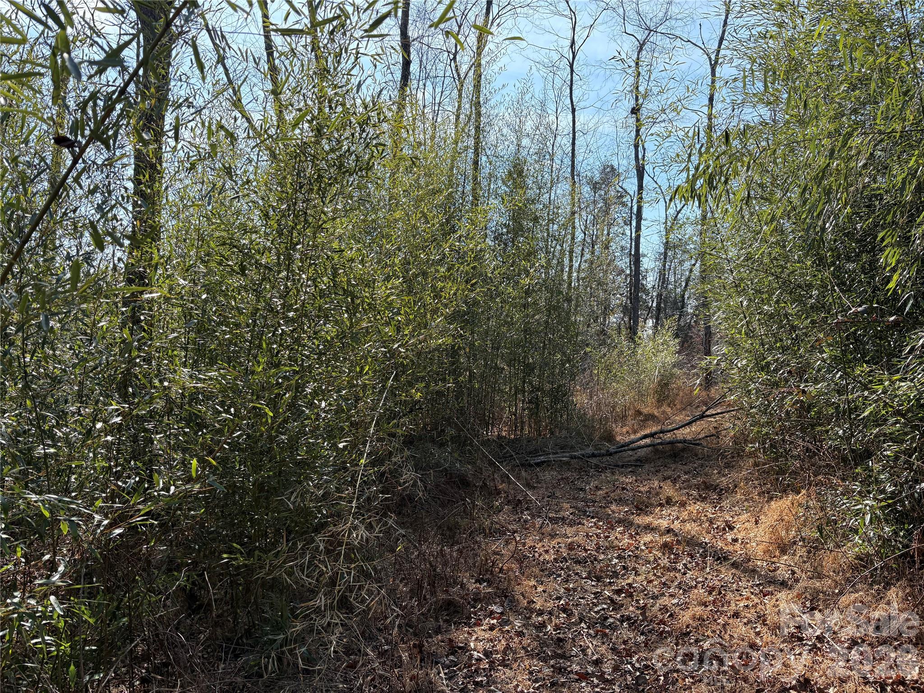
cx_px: 462
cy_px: 346
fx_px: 694
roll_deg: +0.8
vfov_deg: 53.1
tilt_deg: +0.9
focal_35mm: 26
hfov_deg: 67.3
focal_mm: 5.96
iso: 64
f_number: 1.6
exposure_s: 1/1953
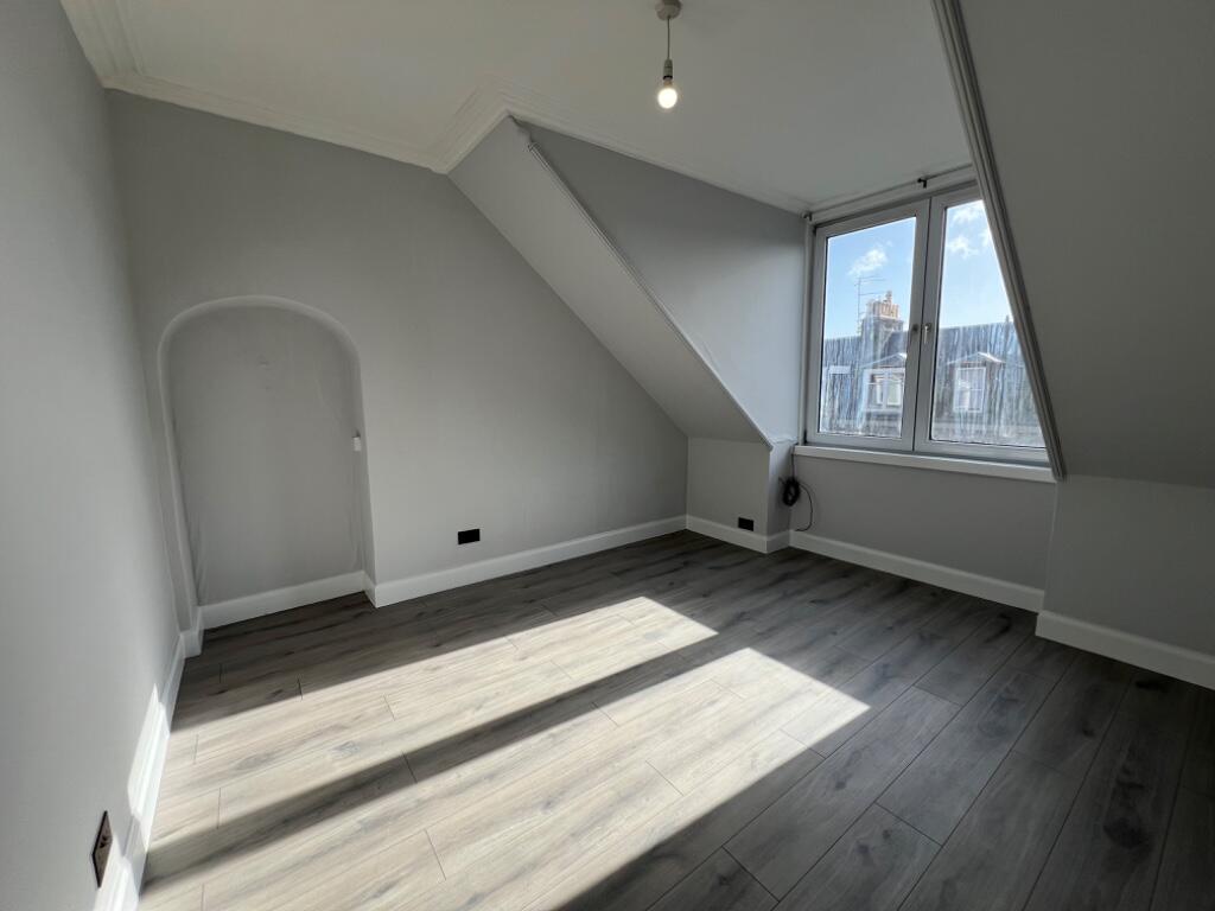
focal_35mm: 13
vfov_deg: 89.9
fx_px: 456
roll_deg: +0.8
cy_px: 456
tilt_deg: -7.5
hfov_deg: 106.2
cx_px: 608
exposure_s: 1/615
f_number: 1.8
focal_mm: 1.57
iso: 32
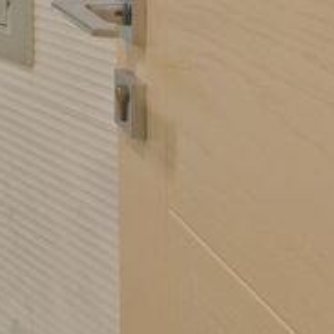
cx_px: -635
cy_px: -204
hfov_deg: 12.0
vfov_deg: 18.8
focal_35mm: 78
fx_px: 851
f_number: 8
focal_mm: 14
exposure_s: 1/6
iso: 250
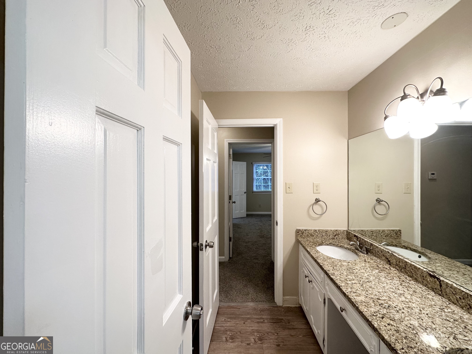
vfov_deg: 85.7
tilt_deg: -0.6
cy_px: 177
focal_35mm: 14
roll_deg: -0.2
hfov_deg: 102.1
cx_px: 236
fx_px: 191
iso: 160
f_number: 2.2
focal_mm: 2.22
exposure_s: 1/120
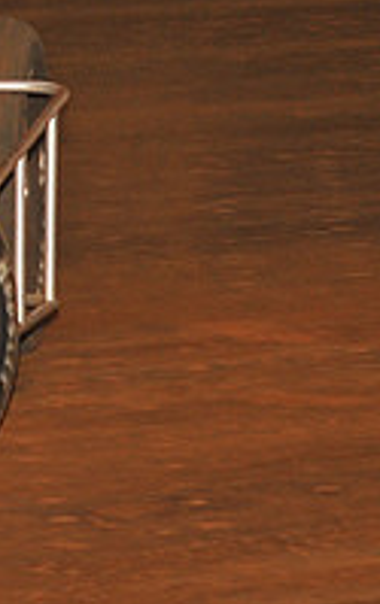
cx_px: -486
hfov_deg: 3.0
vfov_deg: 4.9
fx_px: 7099
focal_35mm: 430
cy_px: 26
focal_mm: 145
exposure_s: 1/320
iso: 1000
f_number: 6.3
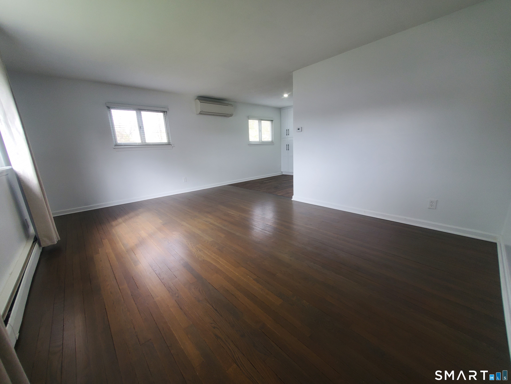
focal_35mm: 13
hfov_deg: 106.2
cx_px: 256
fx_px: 192
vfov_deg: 89.9
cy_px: 192
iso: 100
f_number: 2.2
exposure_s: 1/60
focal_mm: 1.8
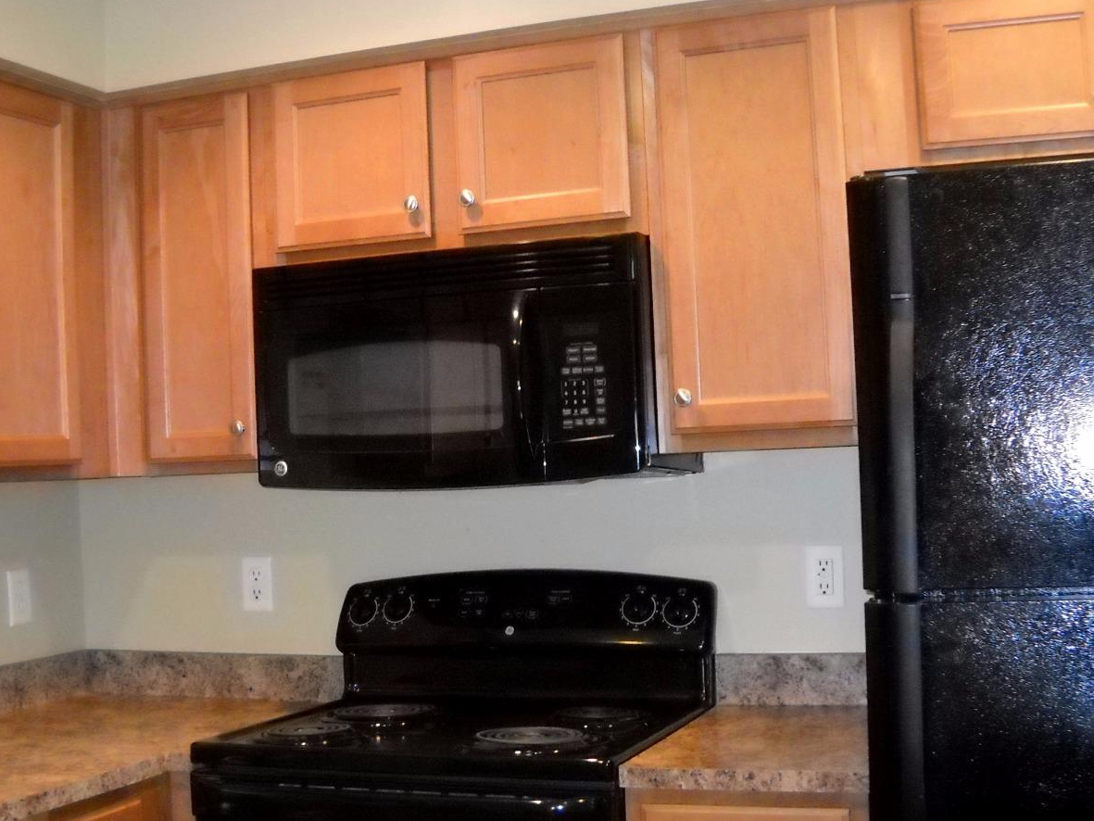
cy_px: 465
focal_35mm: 50
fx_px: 1580
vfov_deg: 29.1
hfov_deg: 38.2
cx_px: 530
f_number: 3.1
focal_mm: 6.72
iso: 644
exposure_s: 1/30
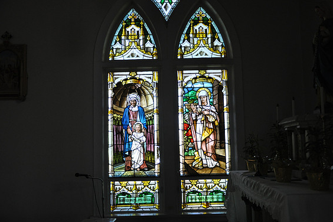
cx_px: 170
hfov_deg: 50.1
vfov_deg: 34.6
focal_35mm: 39
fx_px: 356
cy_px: 111
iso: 800
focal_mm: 25
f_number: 4
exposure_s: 1/60
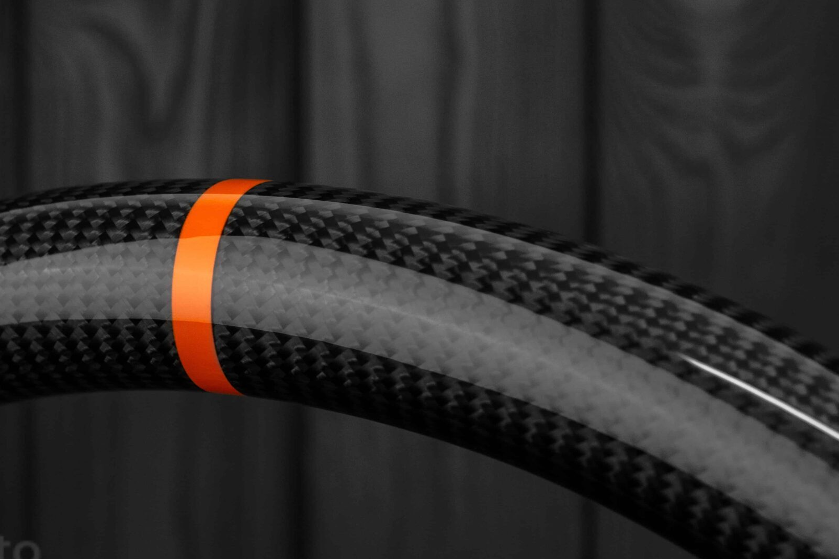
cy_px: 279
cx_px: 189
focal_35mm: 84
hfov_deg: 23.9
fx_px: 1953
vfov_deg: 16.3
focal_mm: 35
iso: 500
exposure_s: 1/125
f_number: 6.3
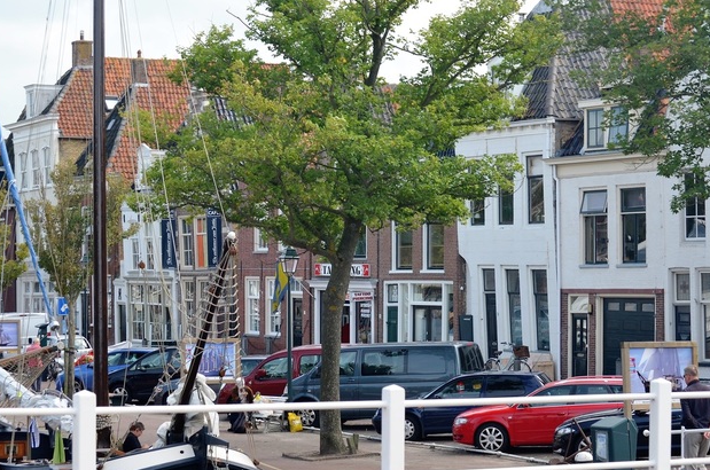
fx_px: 2099
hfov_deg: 19.2
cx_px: 373
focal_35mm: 107
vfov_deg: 12.8
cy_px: 285
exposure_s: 1/250
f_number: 8
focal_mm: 55
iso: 200
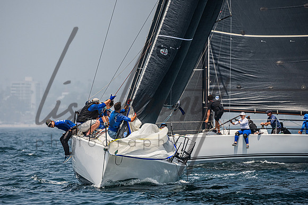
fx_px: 3615
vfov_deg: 3.3
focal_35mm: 423
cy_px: 96
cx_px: 117
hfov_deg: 4.9
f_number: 6.3
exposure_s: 1/4000
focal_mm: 340
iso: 400
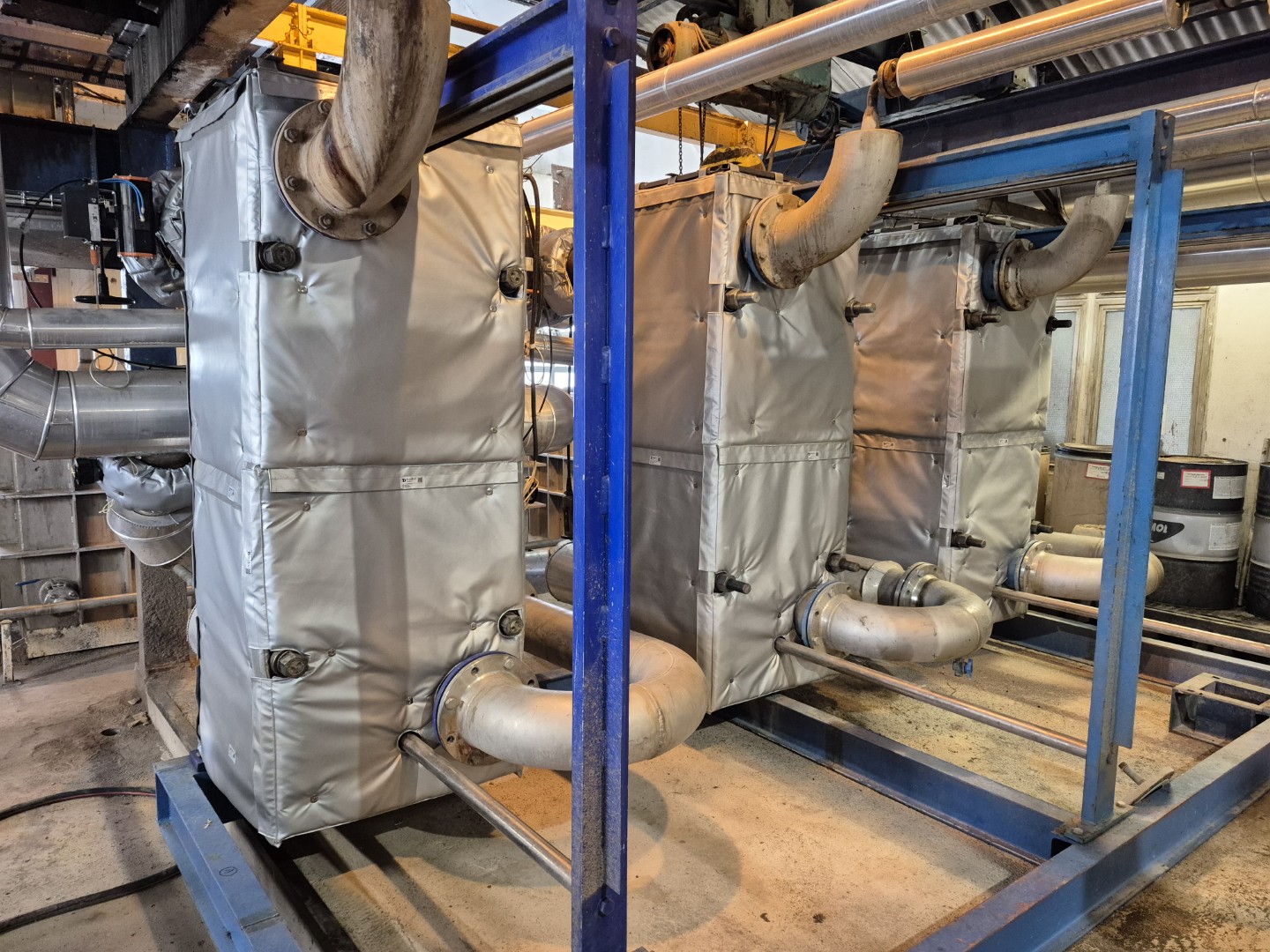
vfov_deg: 58.9
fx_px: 844
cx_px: 635
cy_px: 476
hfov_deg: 73.9
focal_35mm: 23
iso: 1000
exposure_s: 1/100
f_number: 1.8
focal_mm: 5.4
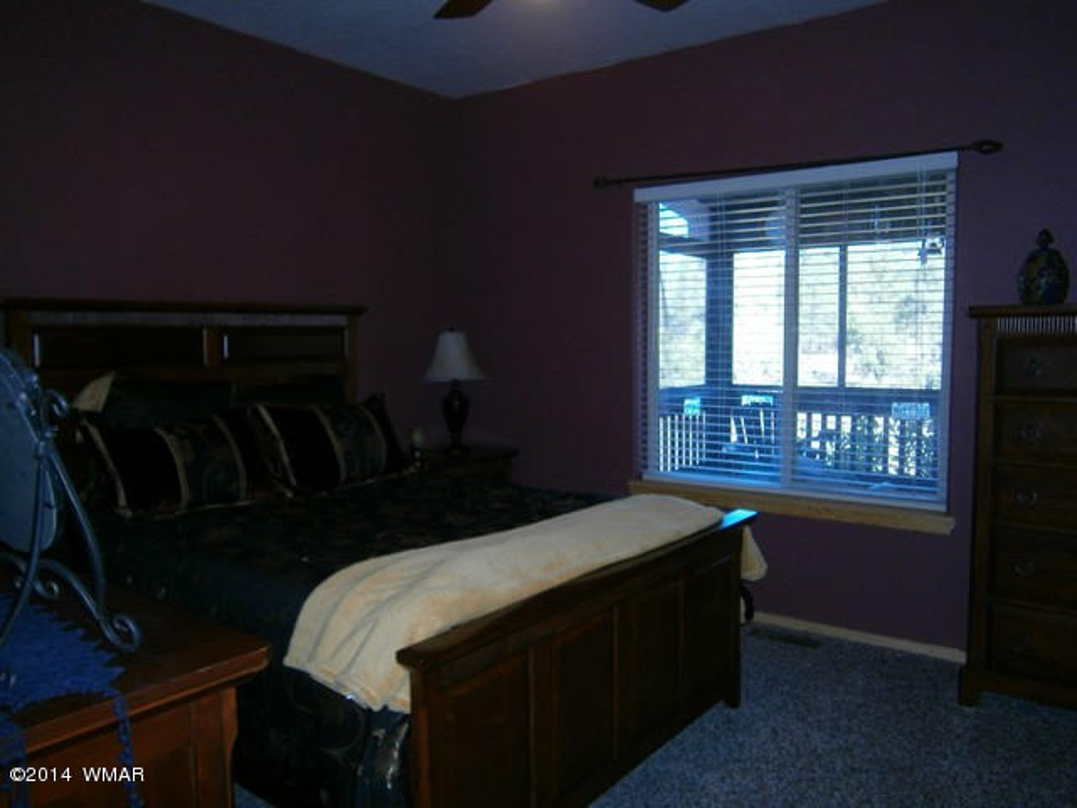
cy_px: 404
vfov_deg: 53.1
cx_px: 538
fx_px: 809
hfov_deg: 67.3
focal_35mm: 26
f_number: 2.8
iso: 160
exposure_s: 1/30
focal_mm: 4.7
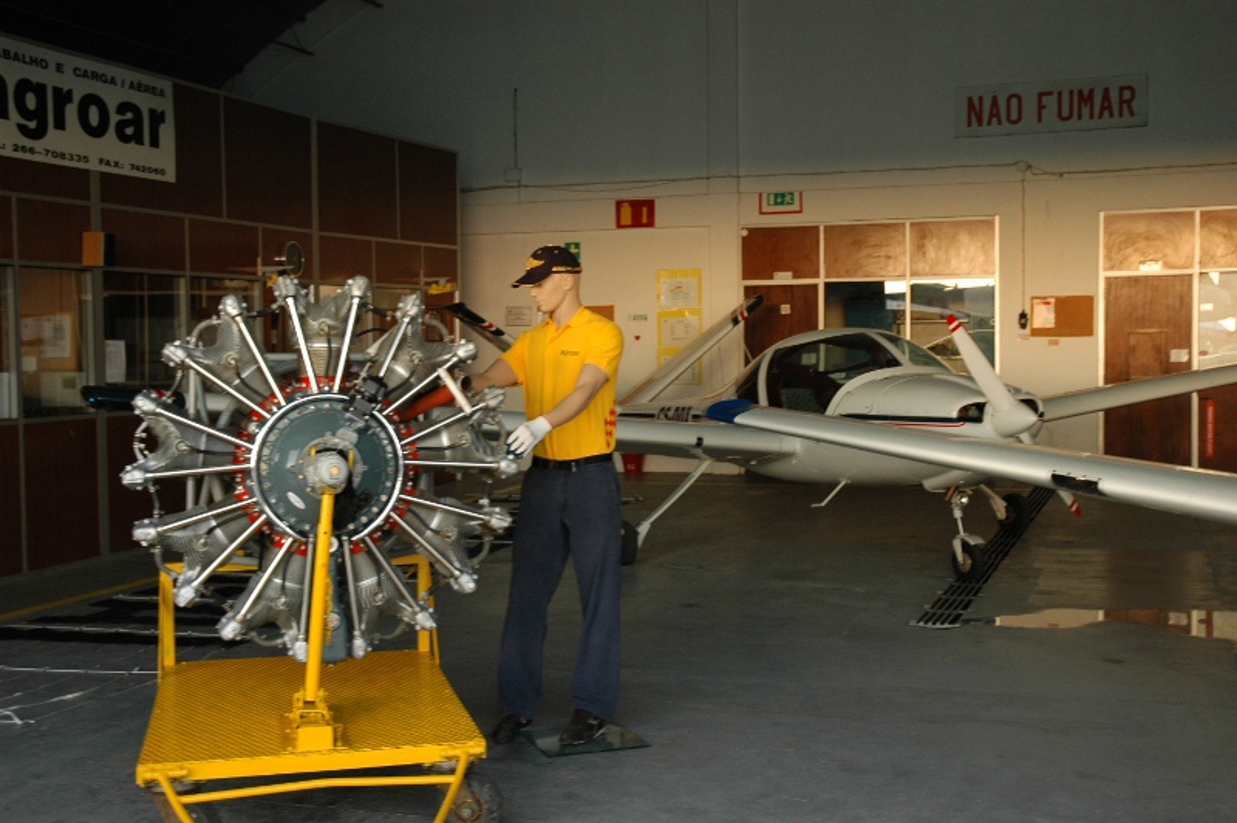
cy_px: 412
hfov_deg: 42.4
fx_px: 1596
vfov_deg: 28.9
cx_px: 618
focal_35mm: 46
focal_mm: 31
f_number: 4
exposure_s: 1/25
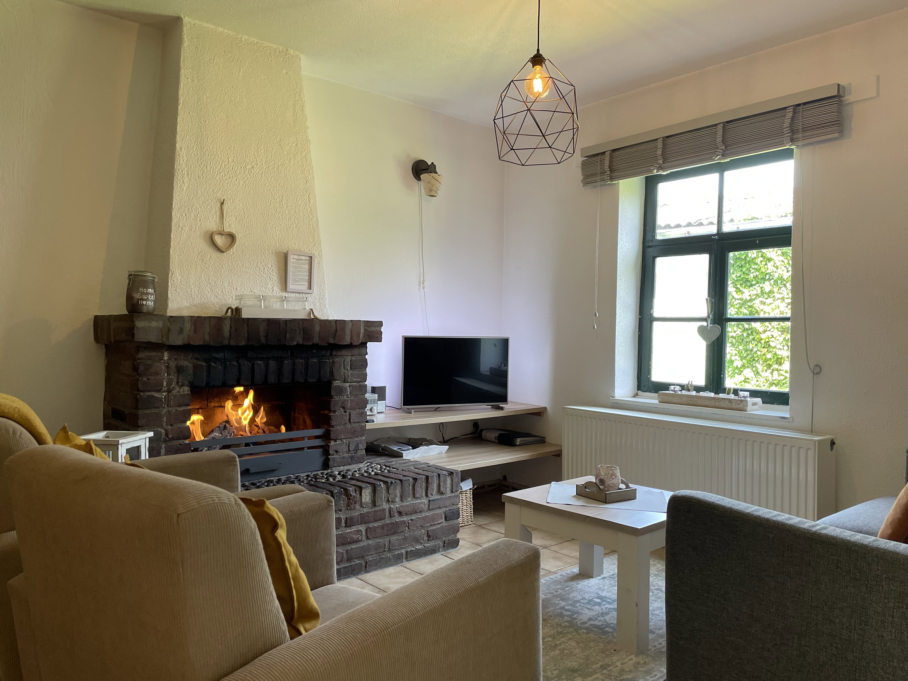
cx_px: 454
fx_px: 682
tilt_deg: -0.9
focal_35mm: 26
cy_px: 340
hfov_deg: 67.3
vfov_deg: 53.1
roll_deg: -1.0
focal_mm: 4.2
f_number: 1.6
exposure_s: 1/100
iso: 125
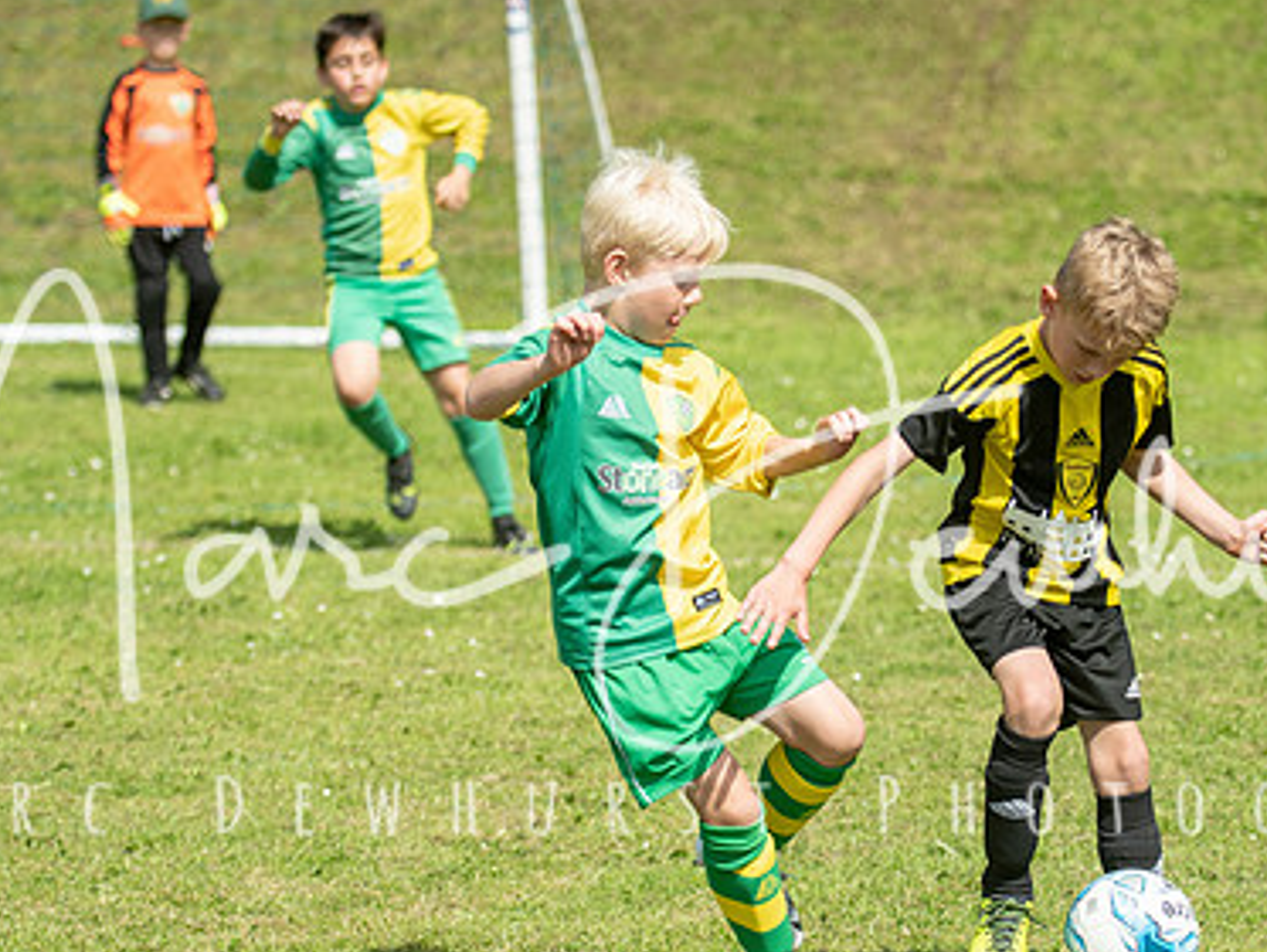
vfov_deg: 7.0
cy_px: 536
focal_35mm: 213
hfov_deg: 9.3
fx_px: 7799
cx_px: 754
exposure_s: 1/3200
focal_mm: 95
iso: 250
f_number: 3.2
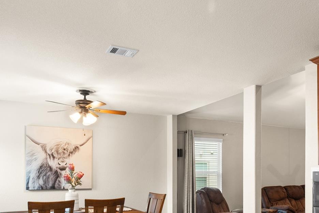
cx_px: 191
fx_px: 310
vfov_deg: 36.1
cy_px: 181
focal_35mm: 35
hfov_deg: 54.1
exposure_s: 5
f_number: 10
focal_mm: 16
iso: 250
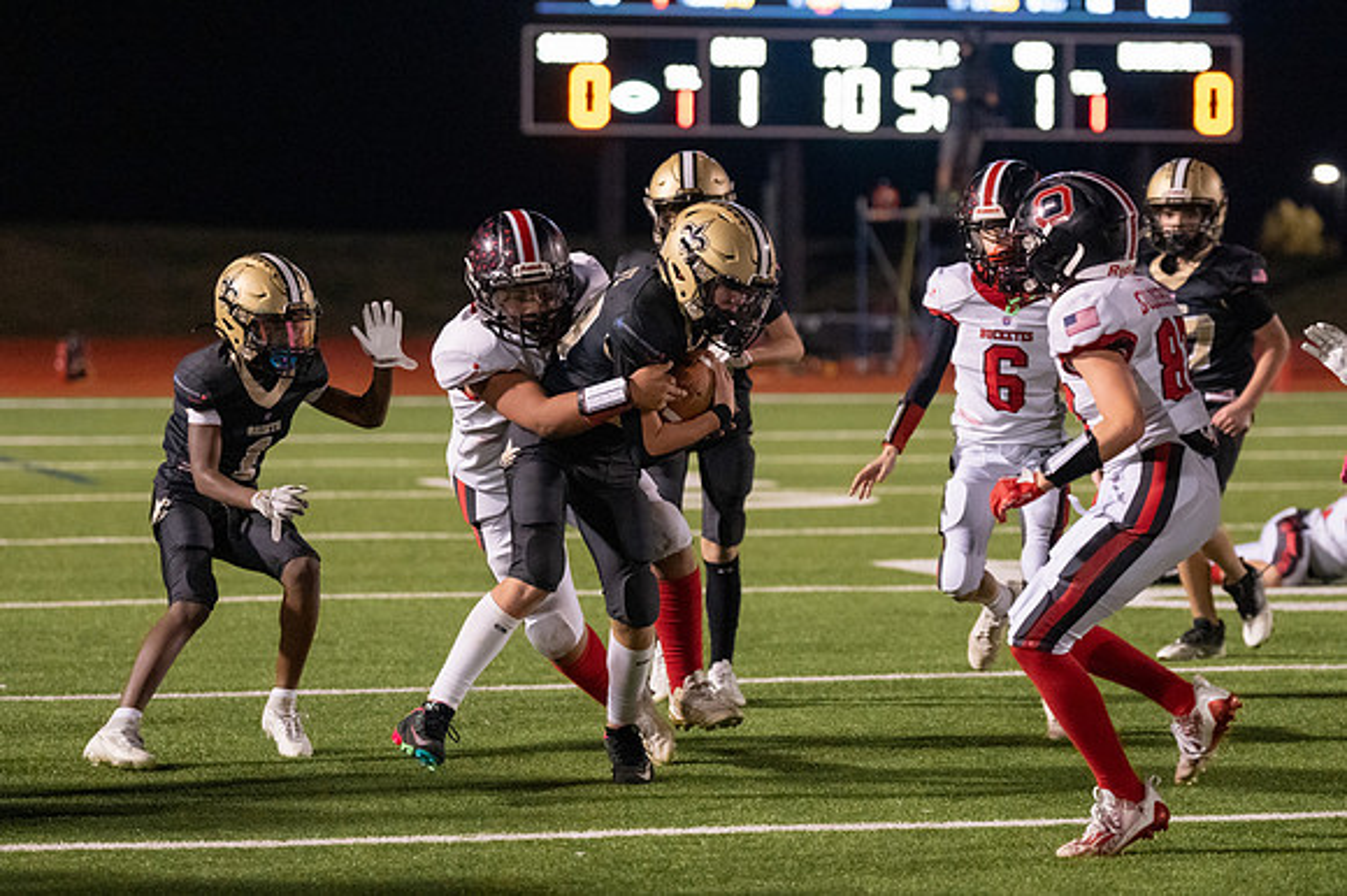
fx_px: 5954
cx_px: 687
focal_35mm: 159
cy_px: 504
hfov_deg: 12.9
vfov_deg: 8.6
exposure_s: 1/1250
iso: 6400
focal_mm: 118
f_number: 2.8
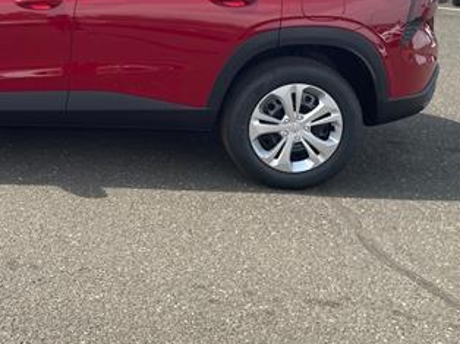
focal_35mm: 53
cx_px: 47
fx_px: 704
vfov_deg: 26.8
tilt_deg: -12.1
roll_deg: -3.1
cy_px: 56
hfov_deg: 34.2
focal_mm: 4.2
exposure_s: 1/861
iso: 32
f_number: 1.6
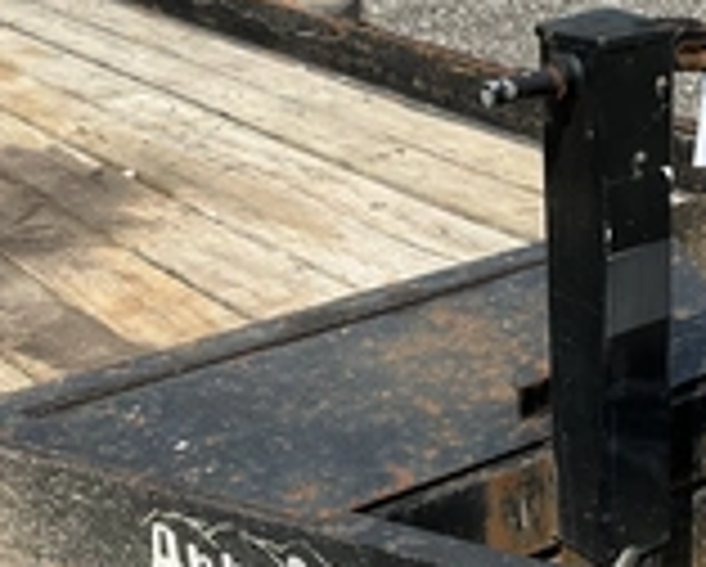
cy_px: 436
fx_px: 1506
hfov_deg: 25.8
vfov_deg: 21.1
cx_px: 594
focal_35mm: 72
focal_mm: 3
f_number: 1.8
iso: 25
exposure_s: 1/1786
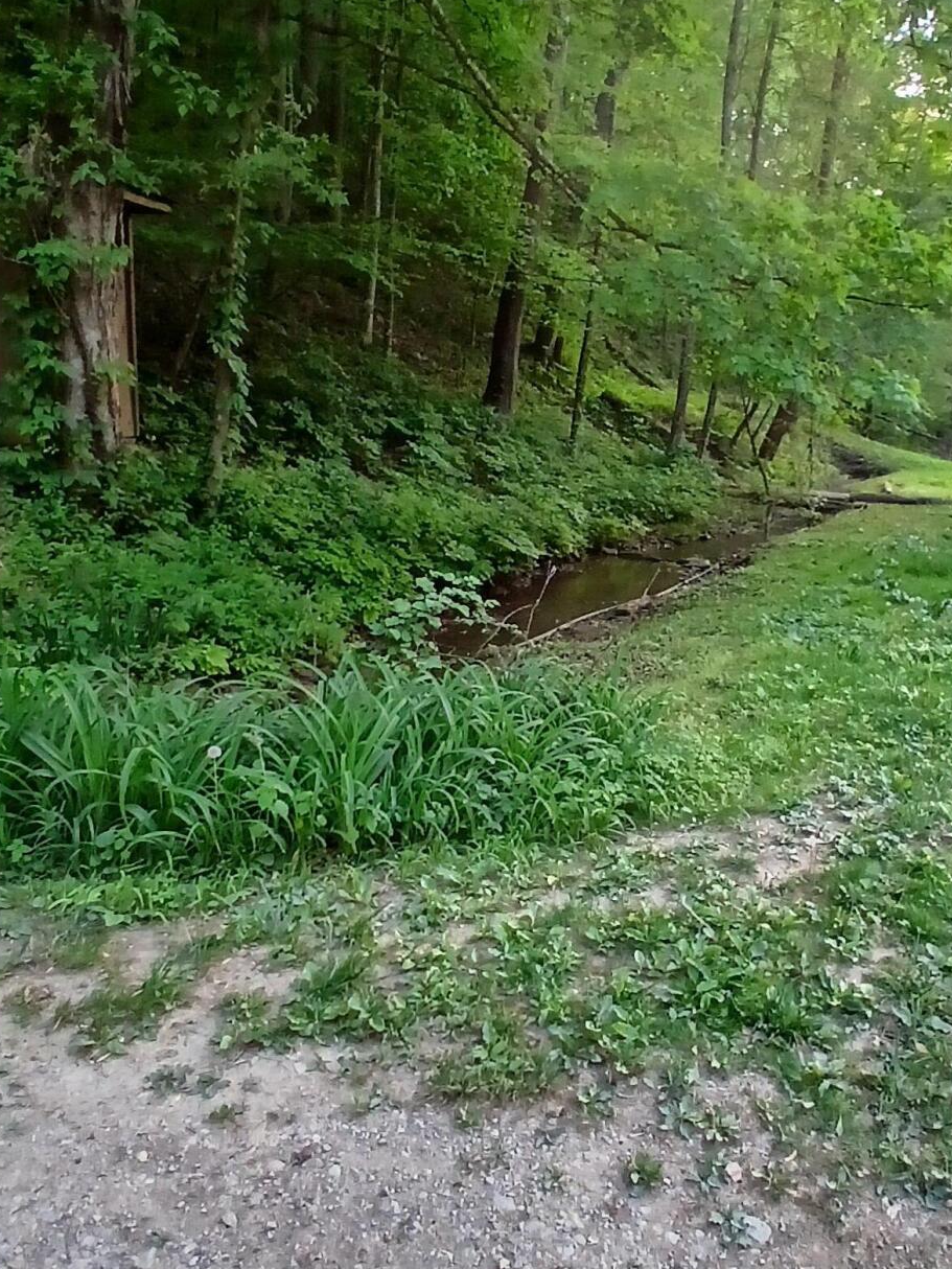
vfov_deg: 63.4
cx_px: 602
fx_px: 1026
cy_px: 617
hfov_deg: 49.2
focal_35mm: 28
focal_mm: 1.4
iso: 100
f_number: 2.2
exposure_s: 1/60
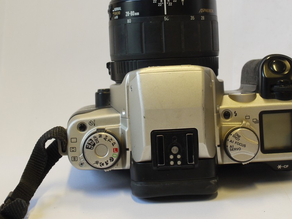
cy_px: 76
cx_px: 169
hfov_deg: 23.0
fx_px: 717
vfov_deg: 17.3
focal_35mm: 85
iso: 400
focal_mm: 30
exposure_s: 1/20
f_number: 8
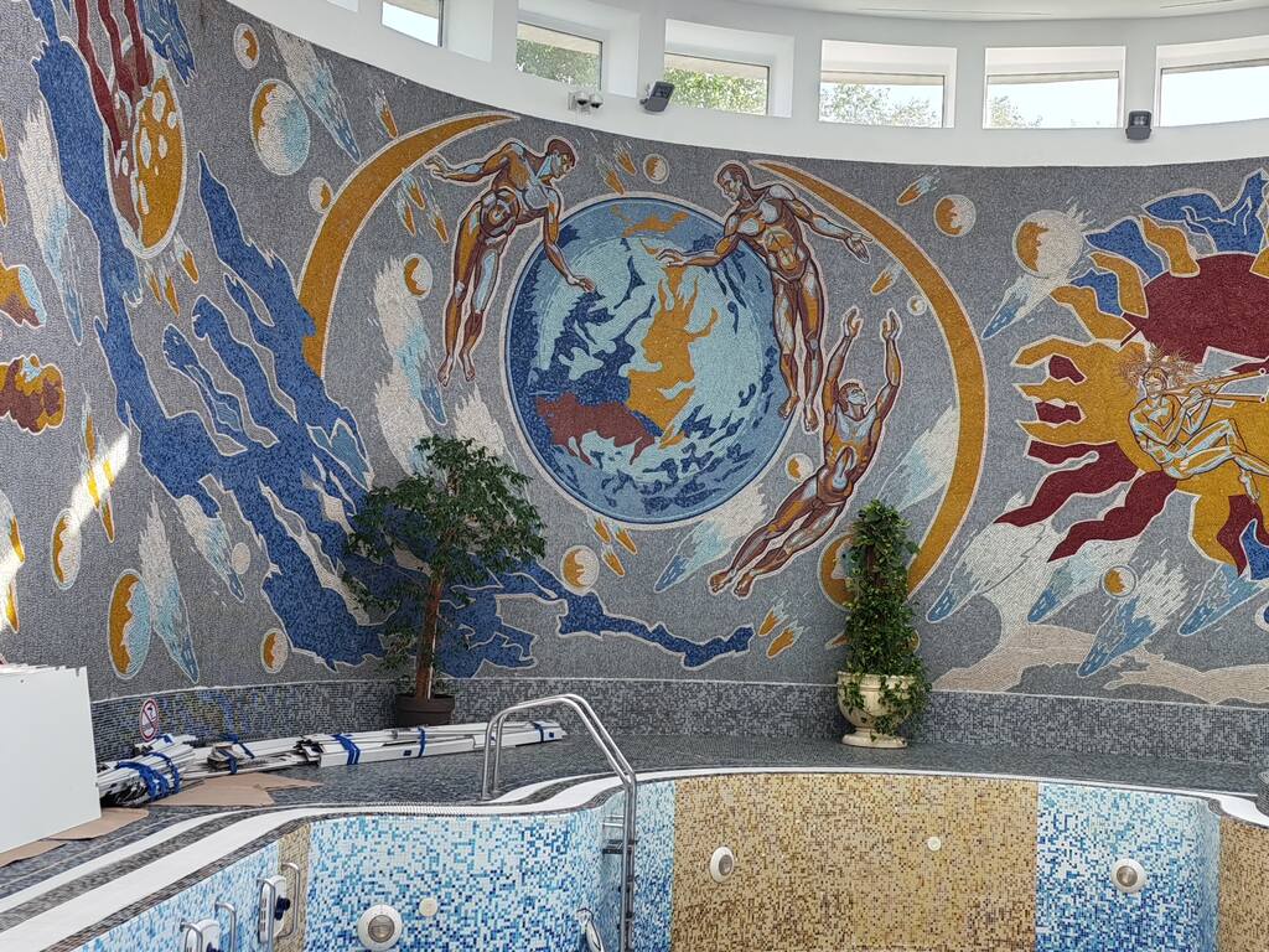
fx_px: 1906
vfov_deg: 28.0
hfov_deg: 36.8
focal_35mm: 52
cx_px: 634
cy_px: 476
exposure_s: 1/110
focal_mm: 6.12
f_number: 1.9
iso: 50
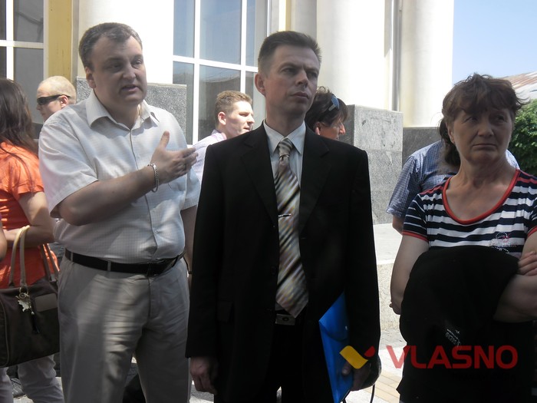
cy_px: 202
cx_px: 268
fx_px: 574
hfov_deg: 50.1
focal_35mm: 37
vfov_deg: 38.7
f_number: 4
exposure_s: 1/267
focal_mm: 6.6
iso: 80
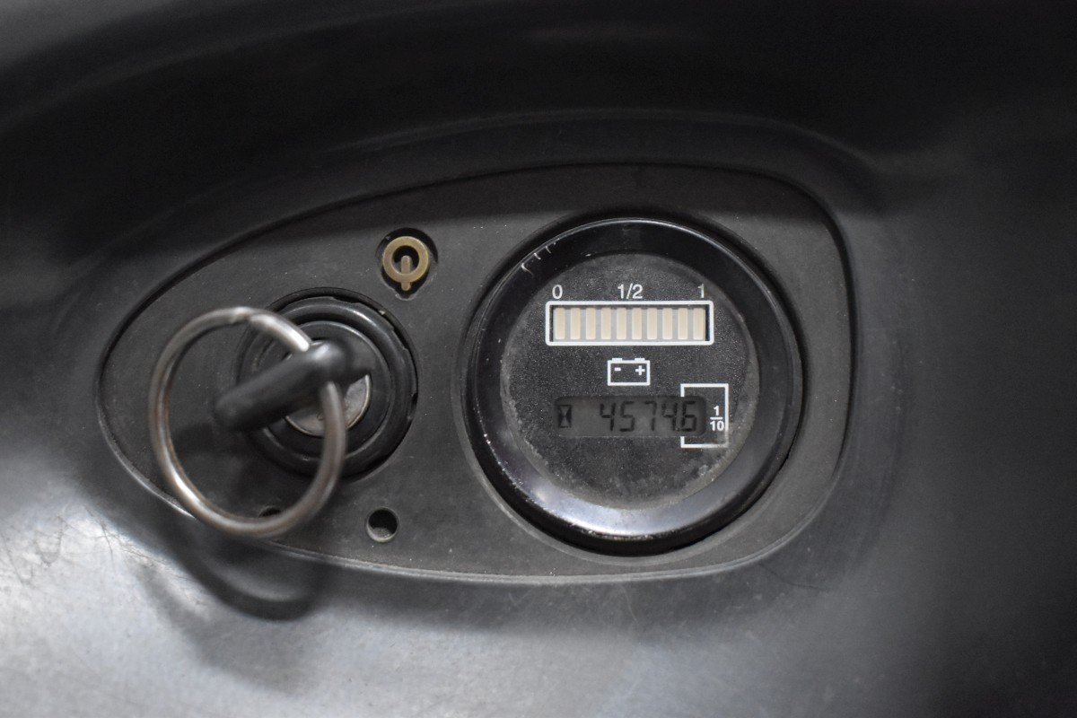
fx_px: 1391
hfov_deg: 42.3
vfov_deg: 28.9
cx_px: 538
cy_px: 359
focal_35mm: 46
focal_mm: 31
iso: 5600
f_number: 4.2
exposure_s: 1/60
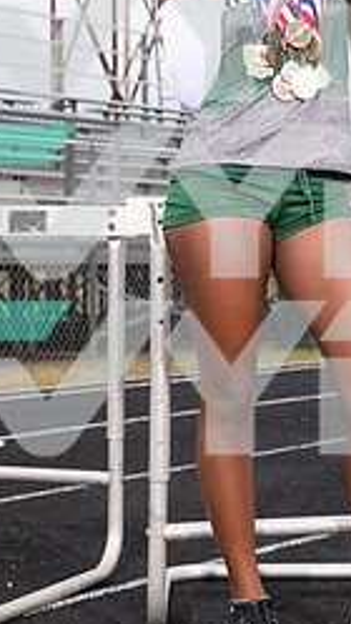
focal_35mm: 104
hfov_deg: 11.6
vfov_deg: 20.5
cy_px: 203
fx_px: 1721
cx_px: 296
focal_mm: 55
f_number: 6.3
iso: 250
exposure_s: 1/400
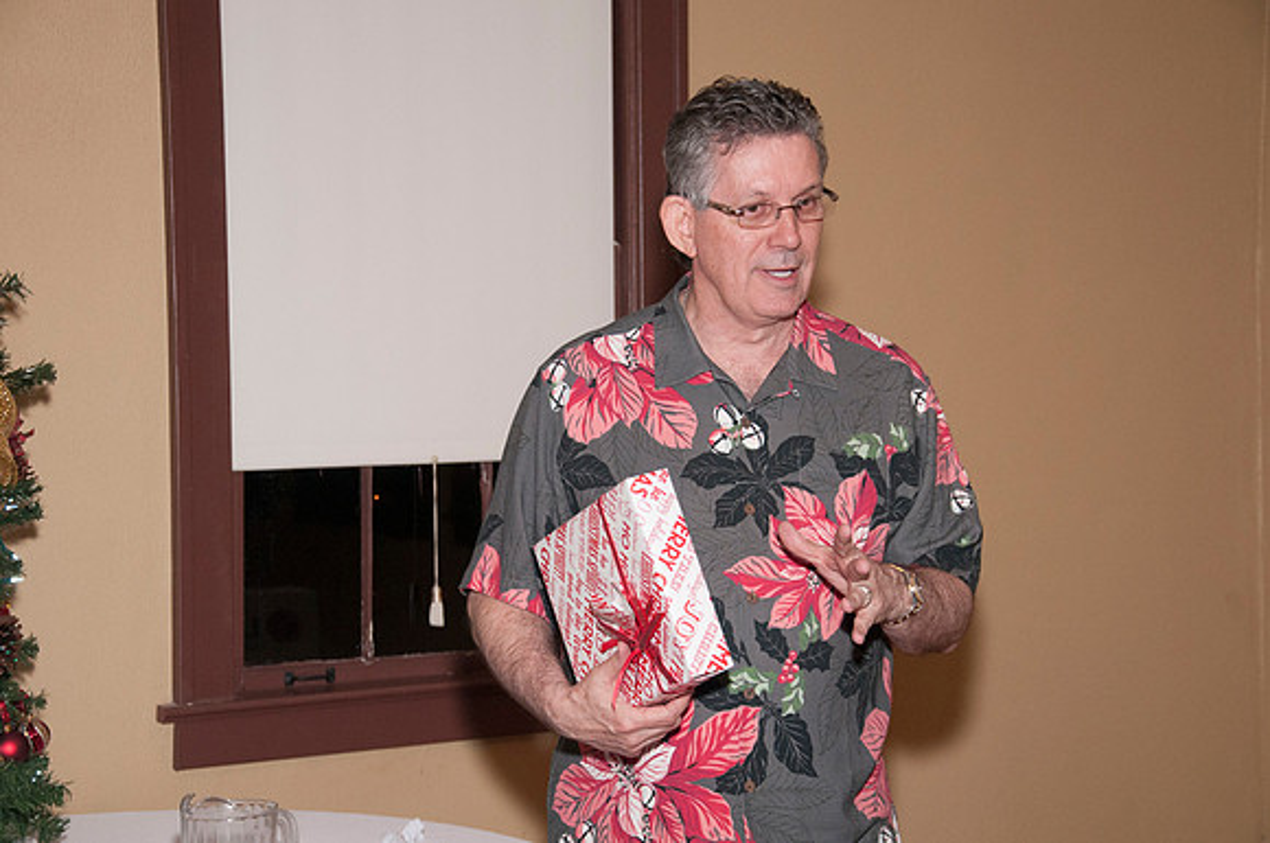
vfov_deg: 18.1
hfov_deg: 27.0
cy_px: 422
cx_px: 635
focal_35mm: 75
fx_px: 2642
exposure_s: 1/80
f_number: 5.6
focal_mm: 50
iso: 800
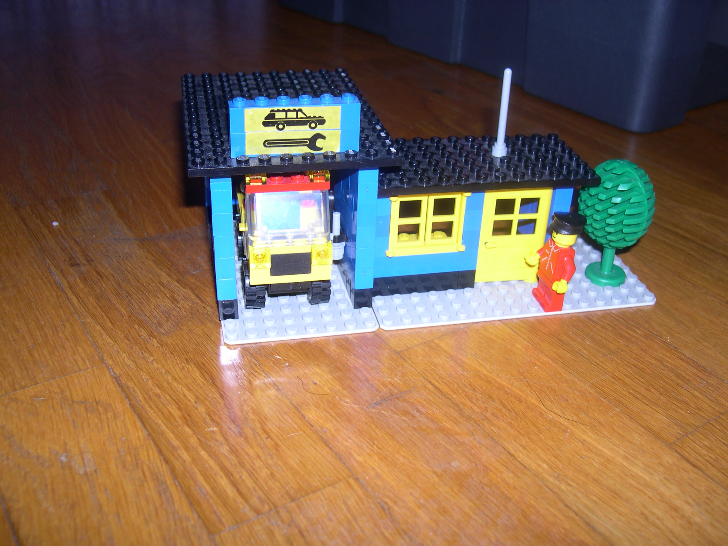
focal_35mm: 38
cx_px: 364
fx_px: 799
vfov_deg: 37.7
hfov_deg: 49.0
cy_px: 273
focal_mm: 8
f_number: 2.8
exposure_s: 1/60
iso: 100
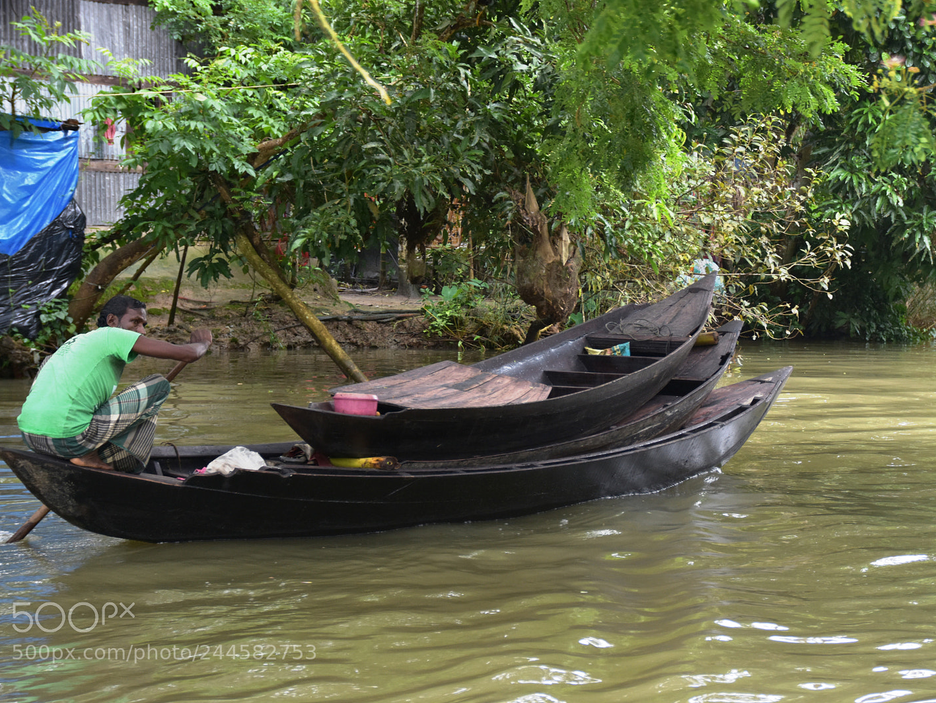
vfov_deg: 16.5
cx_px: 499
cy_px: 352
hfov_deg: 21.9
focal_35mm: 90
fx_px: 2421
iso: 400
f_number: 4.8
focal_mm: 55
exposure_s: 1/160
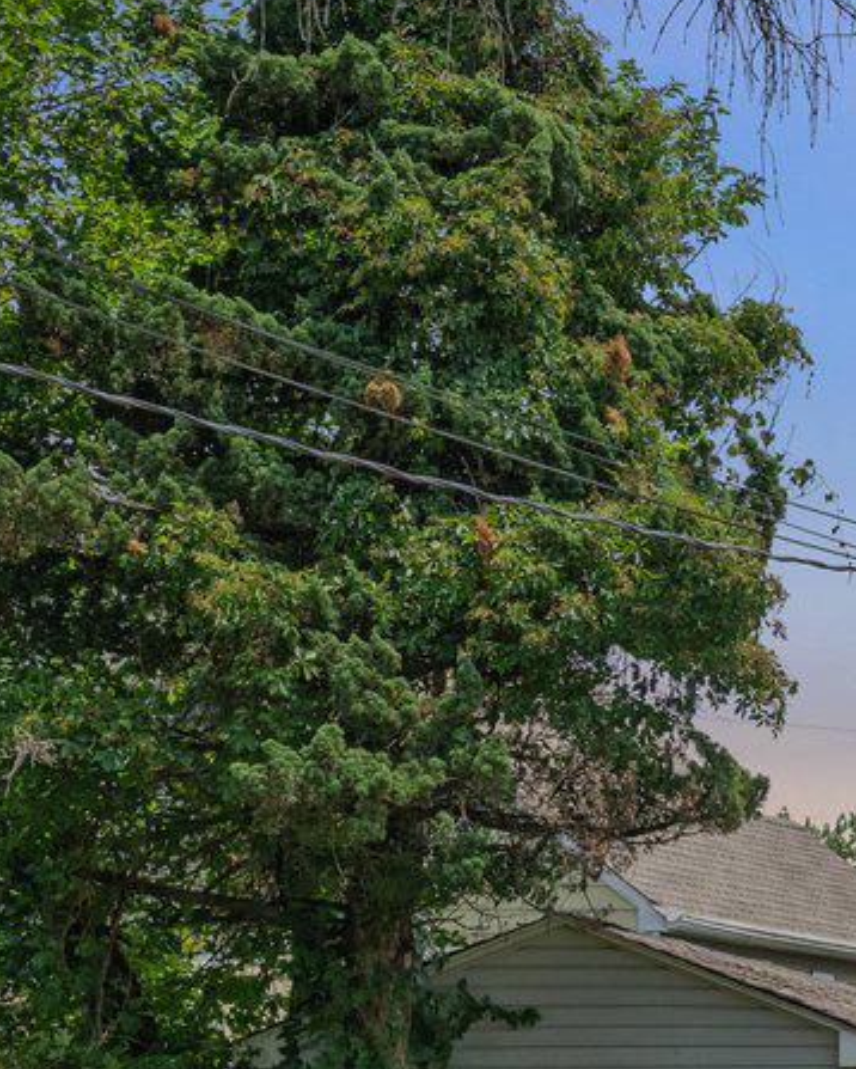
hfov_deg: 10.2
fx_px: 4082
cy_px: 1097
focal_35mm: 129
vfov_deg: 14.6
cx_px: 2166
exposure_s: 1/1000
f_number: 7.1
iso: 400
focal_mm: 30
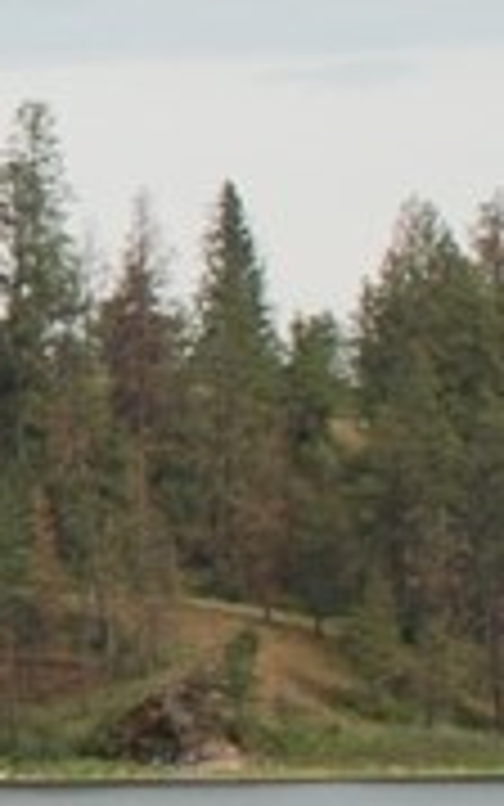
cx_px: -2383
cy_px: 1105
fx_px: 9197
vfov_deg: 5.0
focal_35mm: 419
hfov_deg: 2.9
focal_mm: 29
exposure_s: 1/160
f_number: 8
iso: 100
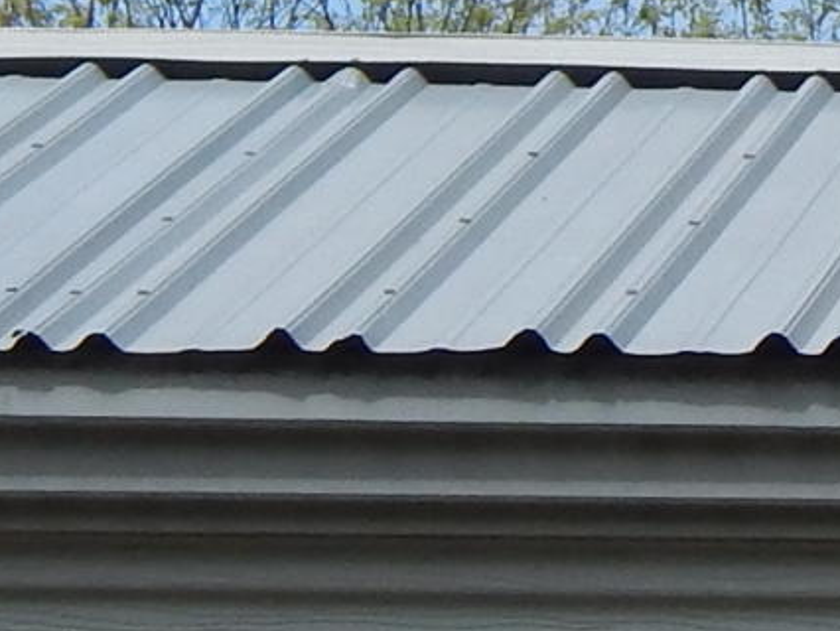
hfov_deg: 5.5
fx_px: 8377
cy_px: -14
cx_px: 2246
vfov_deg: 4.3
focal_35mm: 345
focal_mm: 8.6
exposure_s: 1/1250
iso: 125
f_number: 3.7
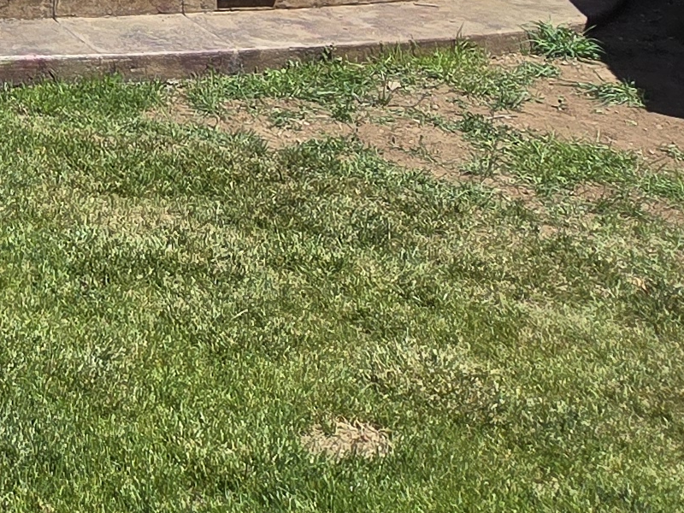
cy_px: -380
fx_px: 1284
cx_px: -428
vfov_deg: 18.3
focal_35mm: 65
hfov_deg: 22.5
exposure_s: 1/2128
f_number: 2.2
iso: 50
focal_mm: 2.2
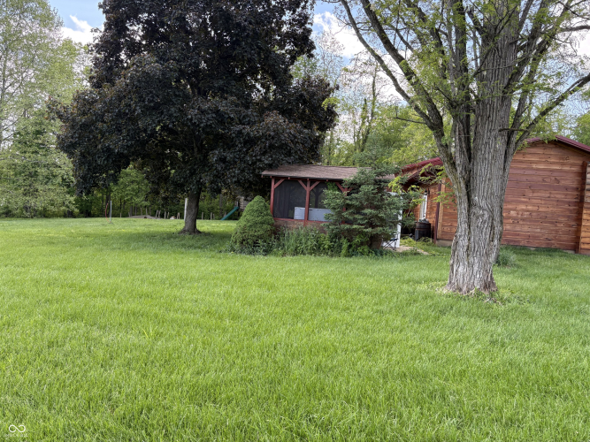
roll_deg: -3.6
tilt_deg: +2.0
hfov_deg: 67.3
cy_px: 221
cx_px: 295
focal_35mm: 26
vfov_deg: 53.0
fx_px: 443
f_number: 1.6
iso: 64
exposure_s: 1/367
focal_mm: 5.96
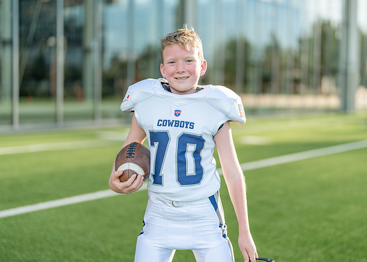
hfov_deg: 33.5
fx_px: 610
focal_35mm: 59
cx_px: 191
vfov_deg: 24.2
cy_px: 118
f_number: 1.2
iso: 100
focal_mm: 50
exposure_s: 1/3200
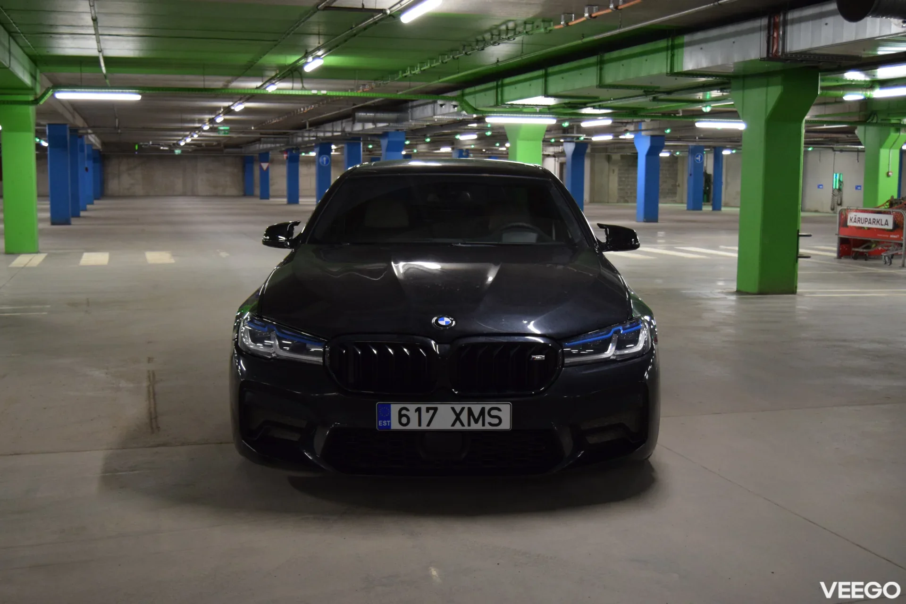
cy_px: 302
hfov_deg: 43.6
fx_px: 1132
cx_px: 453
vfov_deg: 29.9
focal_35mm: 45
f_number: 4.2
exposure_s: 1/60
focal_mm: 30
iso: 2000
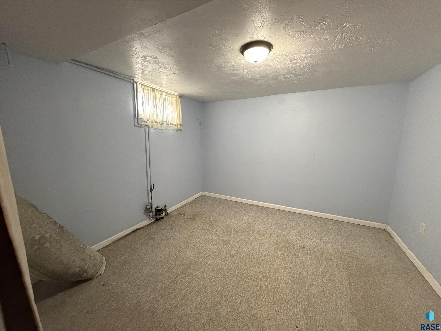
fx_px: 178
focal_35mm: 14
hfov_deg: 102.1
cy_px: 166
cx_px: 220
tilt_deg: -9.1
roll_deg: -0.2
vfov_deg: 85.7
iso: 800
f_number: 2.2
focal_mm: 2.22
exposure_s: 1/60
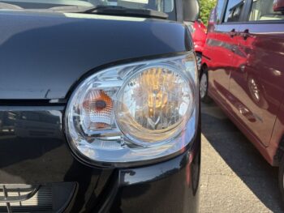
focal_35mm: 26
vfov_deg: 53.1
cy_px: 106
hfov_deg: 67.3
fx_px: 213
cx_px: 142
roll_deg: -2.6
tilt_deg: -18.7
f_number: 1.6
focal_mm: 5.96
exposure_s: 1/1239
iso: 50
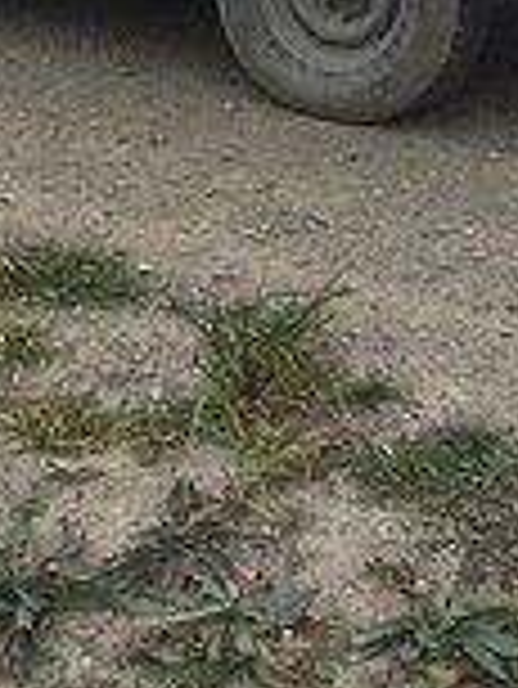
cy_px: -261
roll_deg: -2.5
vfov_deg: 19.0
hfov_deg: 15.7
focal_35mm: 94
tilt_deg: -4.3
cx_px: 153
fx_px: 1873
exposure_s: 1/707
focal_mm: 4.15
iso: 32
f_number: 2.2
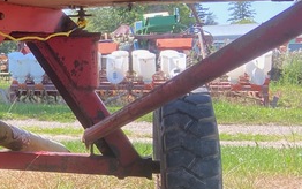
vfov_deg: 15.5
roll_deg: +1.1
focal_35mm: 84
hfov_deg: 21.4
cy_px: 70
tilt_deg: -1.9
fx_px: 692
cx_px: -127
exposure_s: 1/390
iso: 32
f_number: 1.8
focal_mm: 4.25
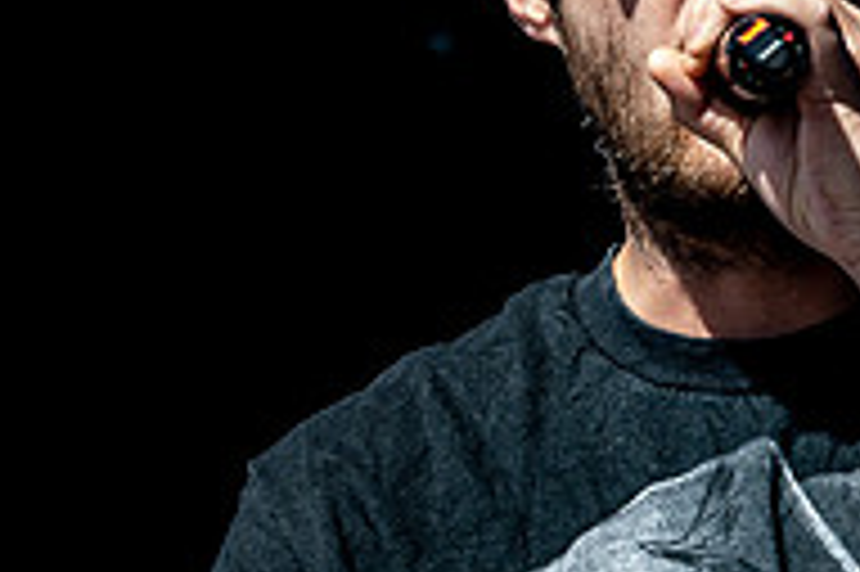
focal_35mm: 519
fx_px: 12387
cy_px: 185
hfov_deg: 4.0
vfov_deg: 2.6
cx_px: 879
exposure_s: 1/400
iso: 220
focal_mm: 135
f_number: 5.6
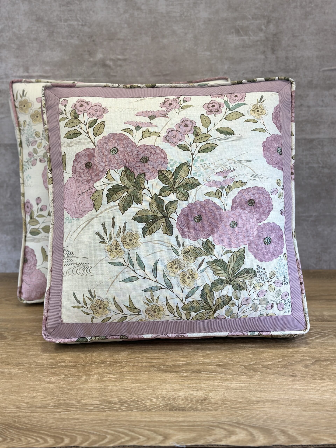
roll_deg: +1.0
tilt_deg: -14.2
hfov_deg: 30.3
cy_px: 224
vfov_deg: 39.7
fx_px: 621
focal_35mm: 48
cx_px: 168
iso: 80
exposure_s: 1/220
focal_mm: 6.86
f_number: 1.78
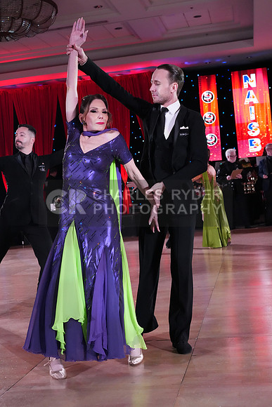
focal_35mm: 51
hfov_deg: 26.5
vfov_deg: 38.9
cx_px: 136
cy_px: 204
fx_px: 578
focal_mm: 51
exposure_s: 1/400
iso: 8000
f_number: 5.6
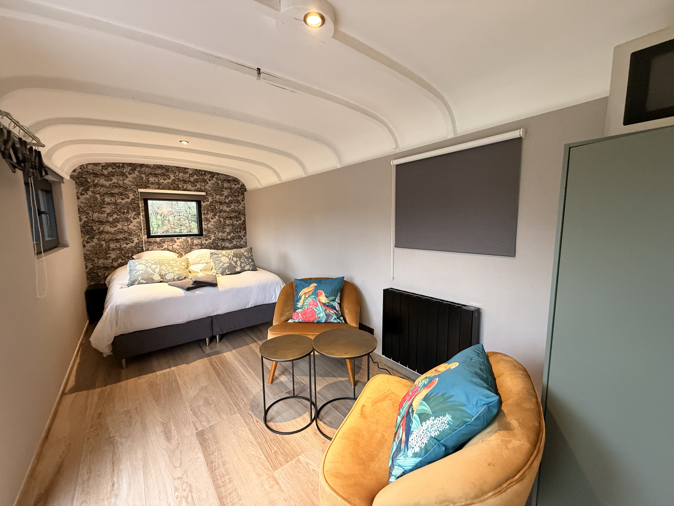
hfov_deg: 102.1
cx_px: 337
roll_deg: +0.2
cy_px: 253
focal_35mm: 14
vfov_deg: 85.7
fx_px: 273
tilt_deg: -6.9
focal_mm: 2.22
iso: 400
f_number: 2.2
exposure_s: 1/60
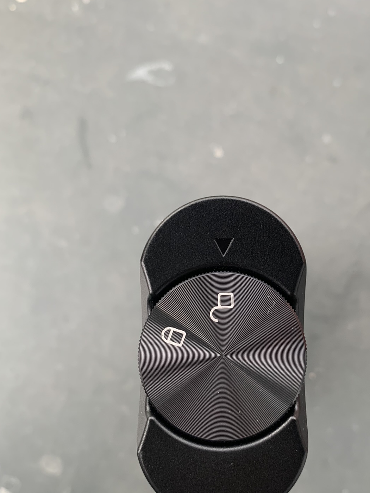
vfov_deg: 48.9
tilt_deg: -85.1
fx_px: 541
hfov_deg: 37.5
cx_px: 232
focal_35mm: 38
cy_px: 266
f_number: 1.8
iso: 80
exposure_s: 1/121
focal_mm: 4.25
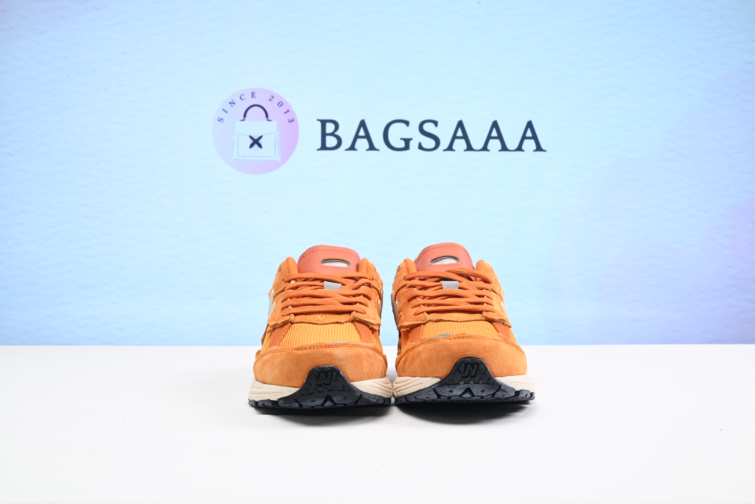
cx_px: 378
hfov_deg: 50.7
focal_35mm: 38
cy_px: 252
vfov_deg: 35.1
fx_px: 797
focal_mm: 38
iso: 100
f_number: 16
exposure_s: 1/2
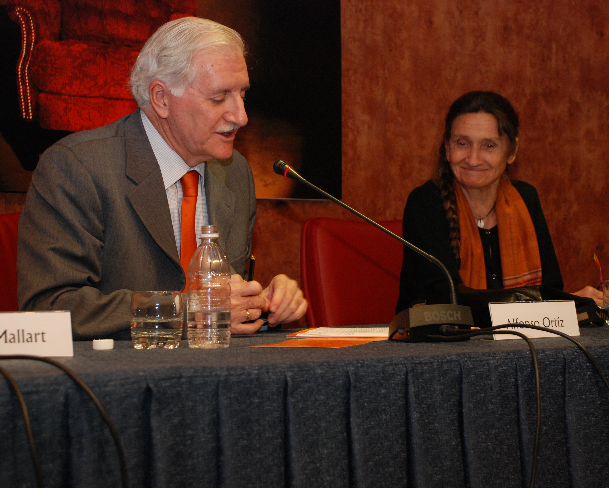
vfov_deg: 18.1
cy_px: 242
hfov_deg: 22.5
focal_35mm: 85
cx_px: 343
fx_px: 1532
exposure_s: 1/60
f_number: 5
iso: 400
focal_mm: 50
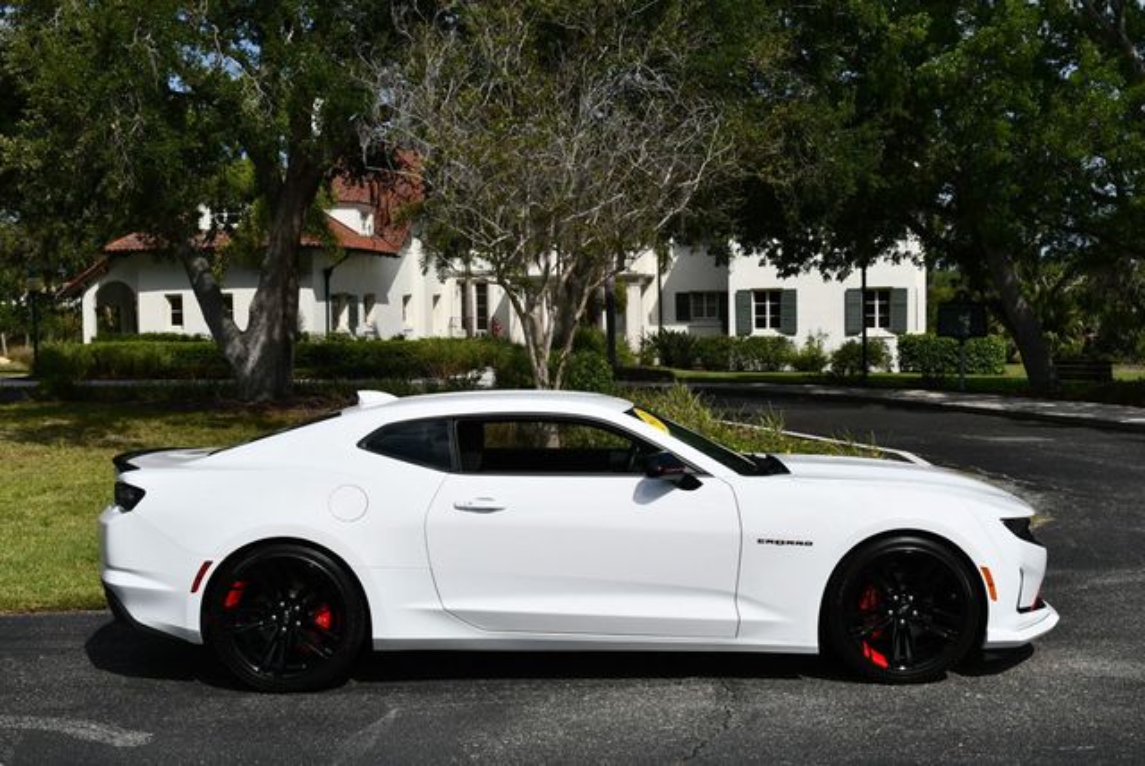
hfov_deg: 41.1
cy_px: 383
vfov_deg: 28.1
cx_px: 572
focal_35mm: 48
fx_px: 1528
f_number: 9
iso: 100
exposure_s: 1/320
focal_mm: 24
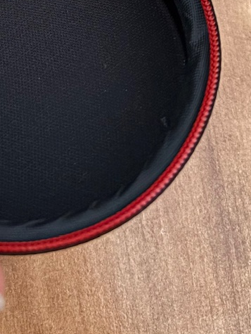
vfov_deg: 24.0
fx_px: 676
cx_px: 11
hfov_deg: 20.5
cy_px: -111
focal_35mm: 70
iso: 1000
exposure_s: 1/25
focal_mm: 5.96
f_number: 1.6
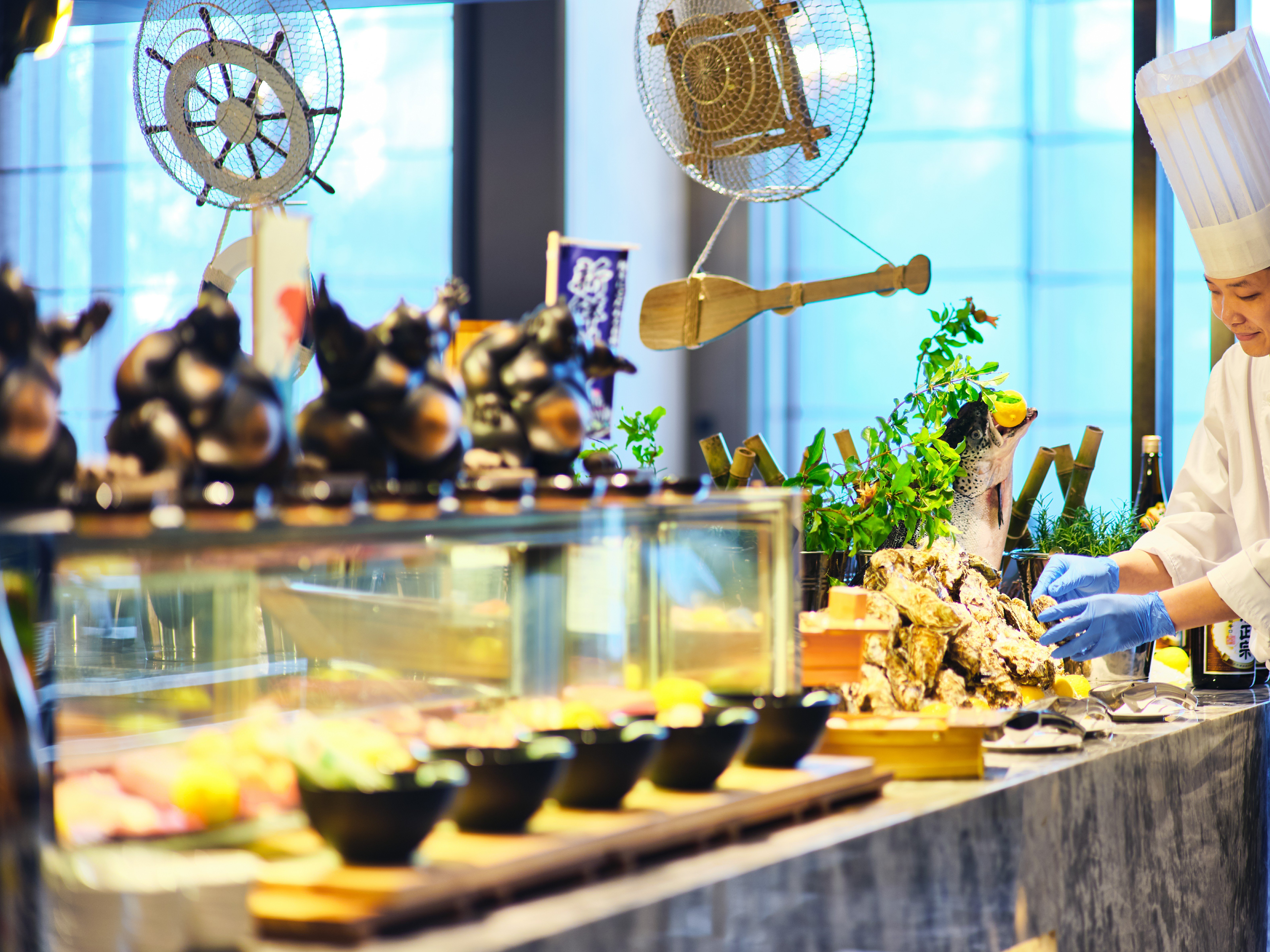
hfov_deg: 22.4
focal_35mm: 87
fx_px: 3192
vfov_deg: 17.0
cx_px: 817
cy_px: 439
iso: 200
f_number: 1.8
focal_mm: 85
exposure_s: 1/20
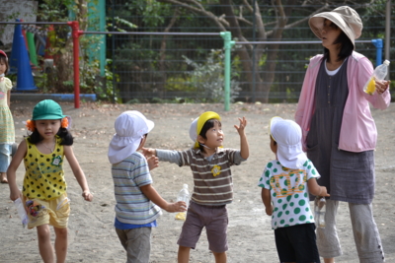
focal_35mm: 180
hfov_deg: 11.4
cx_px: 198
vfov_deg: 7.6
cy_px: 132
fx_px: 1976
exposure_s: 1/125
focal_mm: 120
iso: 110
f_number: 5.6
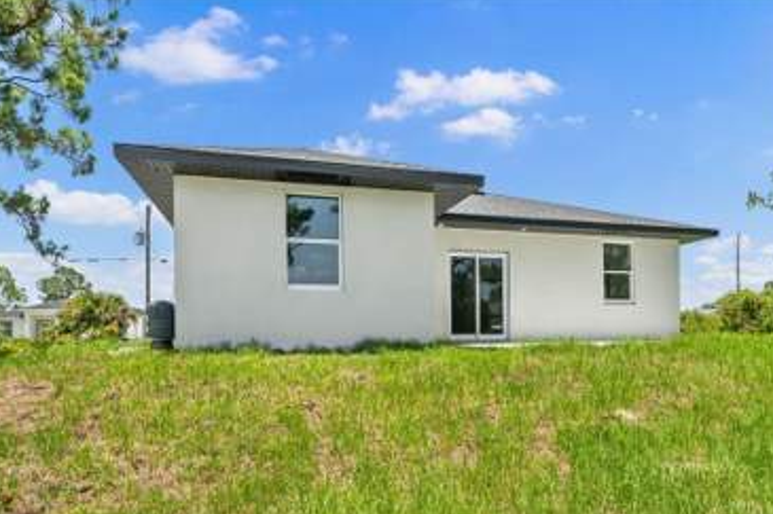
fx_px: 537
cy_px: 332
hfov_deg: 71.4
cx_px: 424
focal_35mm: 25
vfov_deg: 50.5
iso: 200
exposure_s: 1/80
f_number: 9
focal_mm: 19
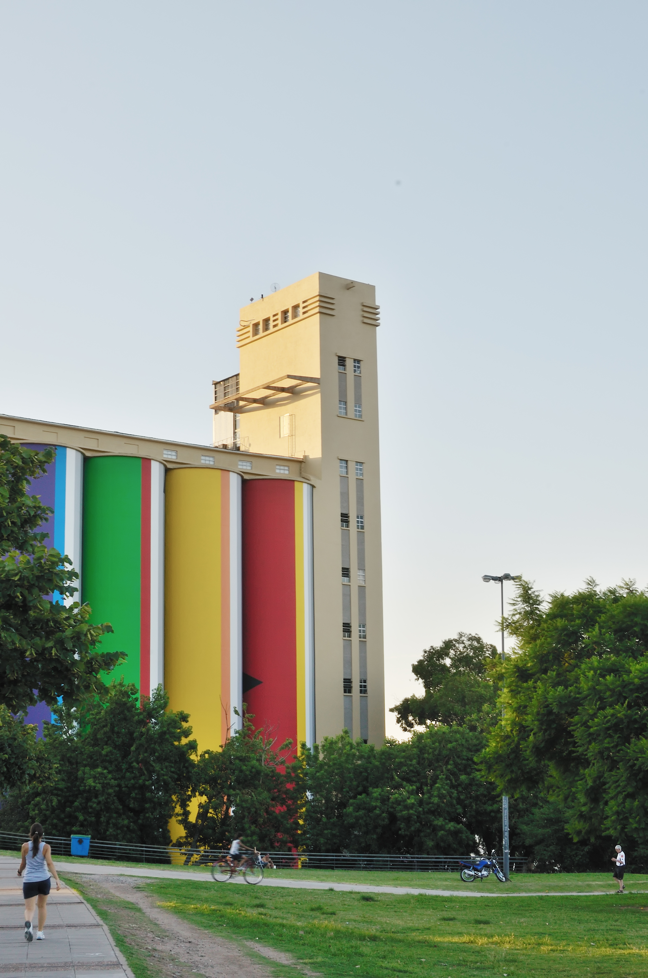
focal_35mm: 52
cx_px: 324
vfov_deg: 37.9
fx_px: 1424
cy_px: 489
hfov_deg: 25.6
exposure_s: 1/40
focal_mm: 35
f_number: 16
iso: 100
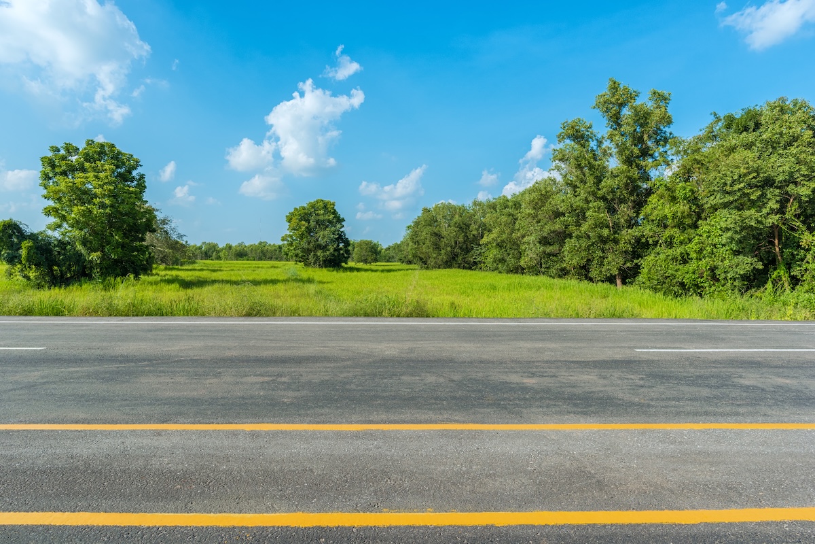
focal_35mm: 20
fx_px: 453
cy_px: 272
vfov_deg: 61.9
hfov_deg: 84.0
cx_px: 408
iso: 400
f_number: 5.6
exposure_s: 1/400
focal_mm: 20
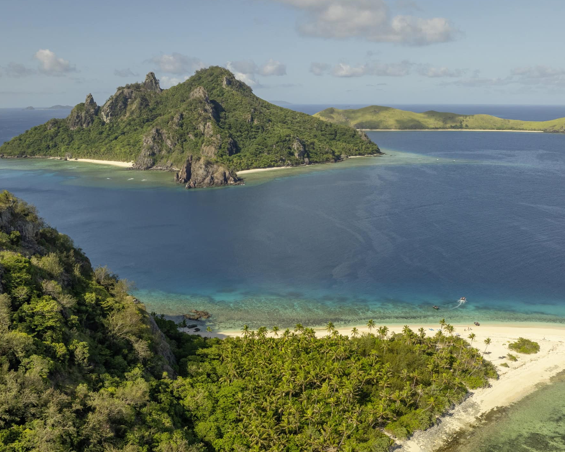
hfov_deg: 52.8
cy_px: 303
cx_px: 294
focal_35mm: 34
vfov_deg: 42.7
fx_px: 568
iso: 130
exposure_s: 1/2500
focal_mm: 12.3
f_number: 2.8
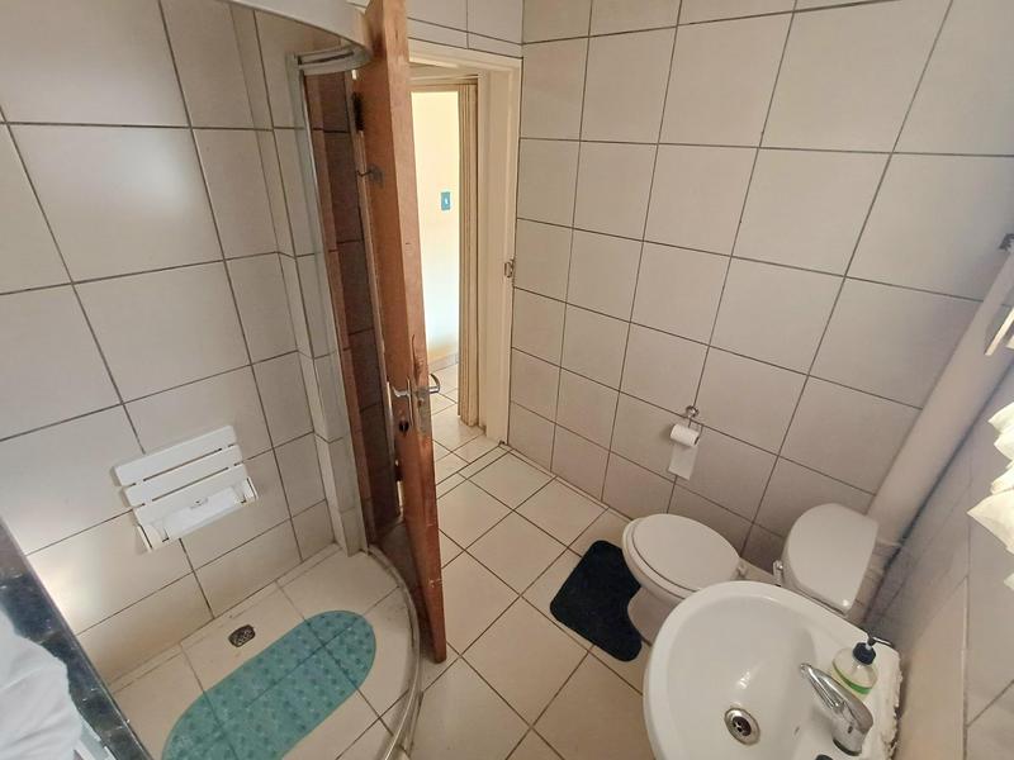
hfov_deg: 94.5
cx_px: 507
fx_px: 469
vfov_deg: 78.1
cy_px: 380
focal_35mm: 16
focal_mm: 1.64
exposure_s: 1/25
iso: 250
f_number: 2.2
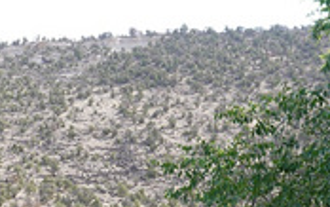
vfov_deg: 13.4
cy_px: 345
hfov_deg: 22.7
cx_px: 72
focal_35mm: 90
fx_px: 810
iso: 100
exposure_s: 1/160
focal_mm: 16
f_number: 6.3
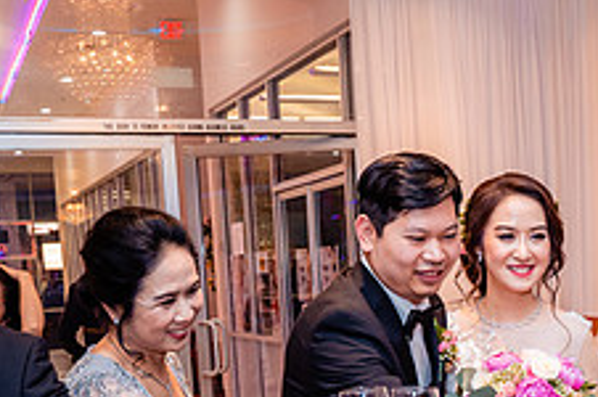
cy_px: 467
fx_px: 1194
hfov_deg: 26.7
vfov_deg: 18.0
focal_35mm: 72
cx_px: 587
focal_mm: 28
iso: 1600
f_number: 4.5
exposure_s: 1/200
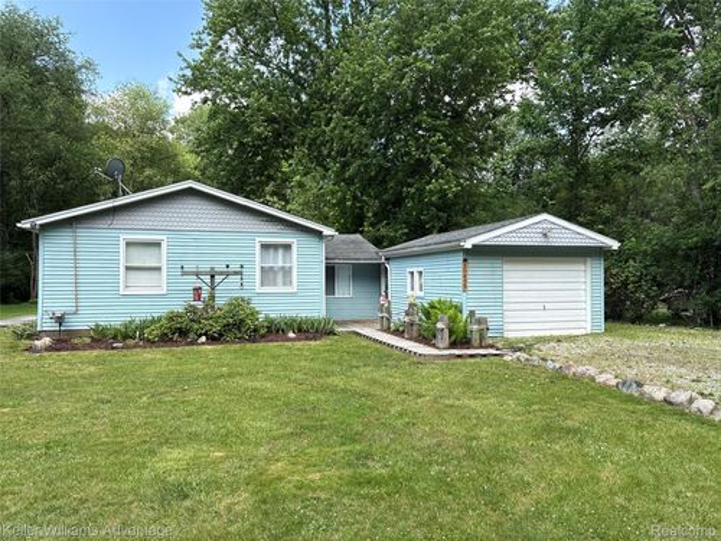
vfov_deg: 53.1
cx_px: 360
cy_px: 270
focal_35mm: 26
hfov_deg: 67.3
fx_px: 542
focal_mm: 5.96
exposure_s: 1/1081
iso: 50
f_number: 1.6
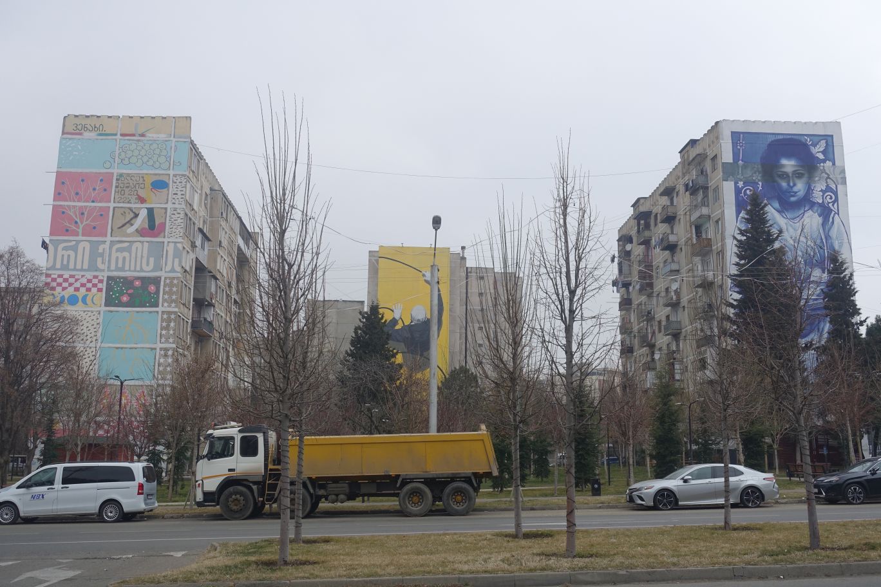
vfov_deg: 36.9
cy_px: 294
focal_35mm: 36
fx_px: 881
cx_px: 440
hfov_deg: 53.1
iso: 125
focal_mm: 13.34
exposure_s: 1/125
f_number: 5.6
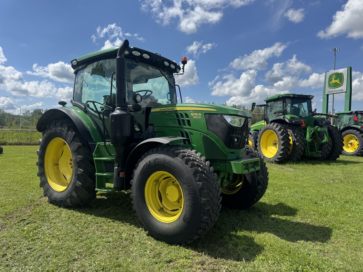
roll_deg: -1.1
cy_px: 136
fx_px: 252
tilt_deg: -0.9
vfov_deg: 56.8
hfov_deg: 71.6
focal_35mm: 24
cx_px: 182
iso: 80
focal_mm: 6.76
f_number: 1.78
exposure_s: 1/5348
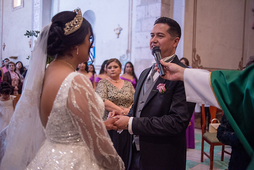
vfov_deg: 37.9
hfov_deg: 54.4
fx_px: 247
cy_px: 85
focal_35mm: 35
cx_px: 127
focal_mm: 35
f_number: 2
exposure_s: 1/250
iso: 2000
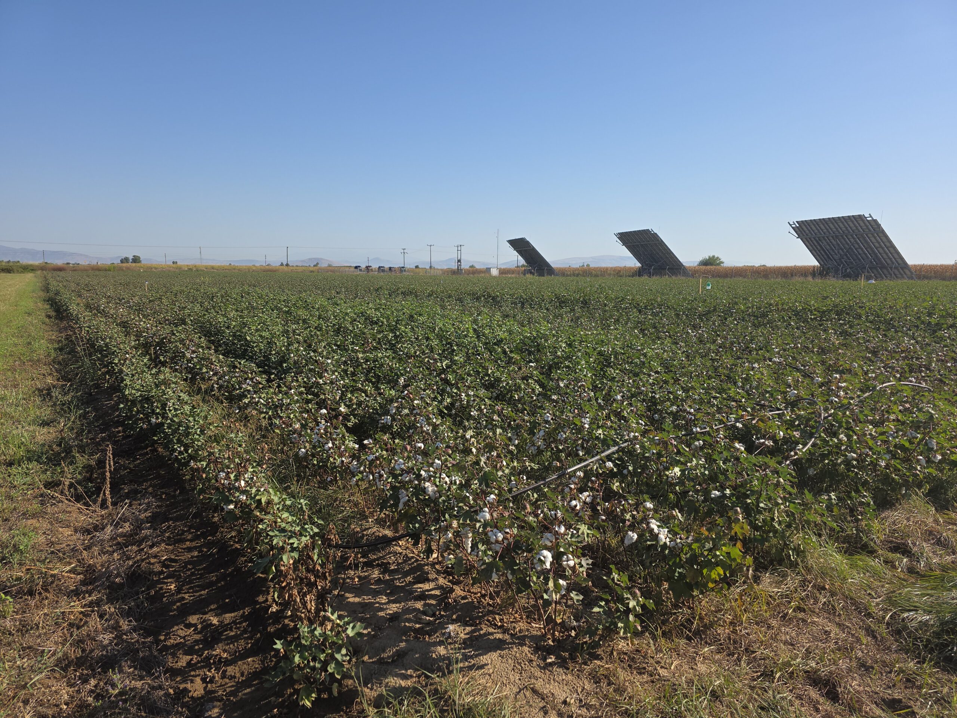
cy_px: 359
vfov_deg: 58.9
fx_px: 636
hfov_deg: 73.9
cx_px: 478
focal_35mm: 23
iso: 12
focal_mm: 6.3
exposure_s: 1/801
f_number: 1.7
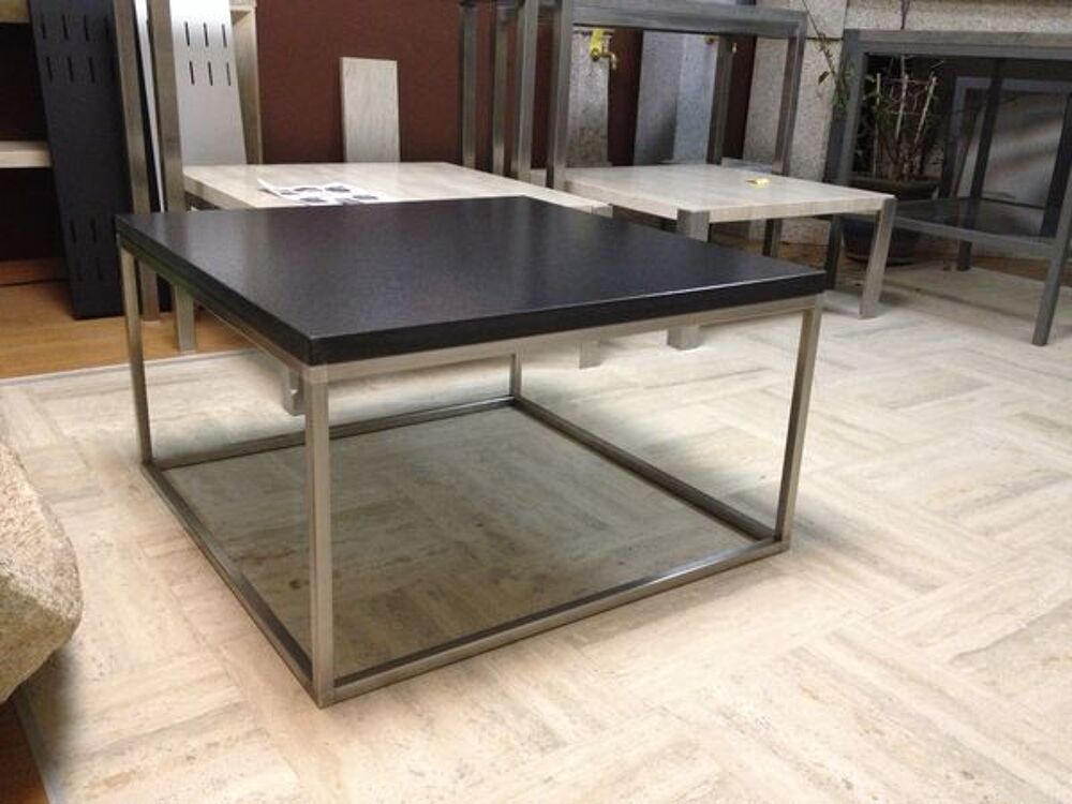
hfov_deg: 52.6
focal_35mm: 35
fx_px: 1084
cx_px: 536
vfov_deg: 40.7
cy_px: 402
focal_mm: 4.28
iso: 400
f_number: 2.4
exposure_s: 1/20
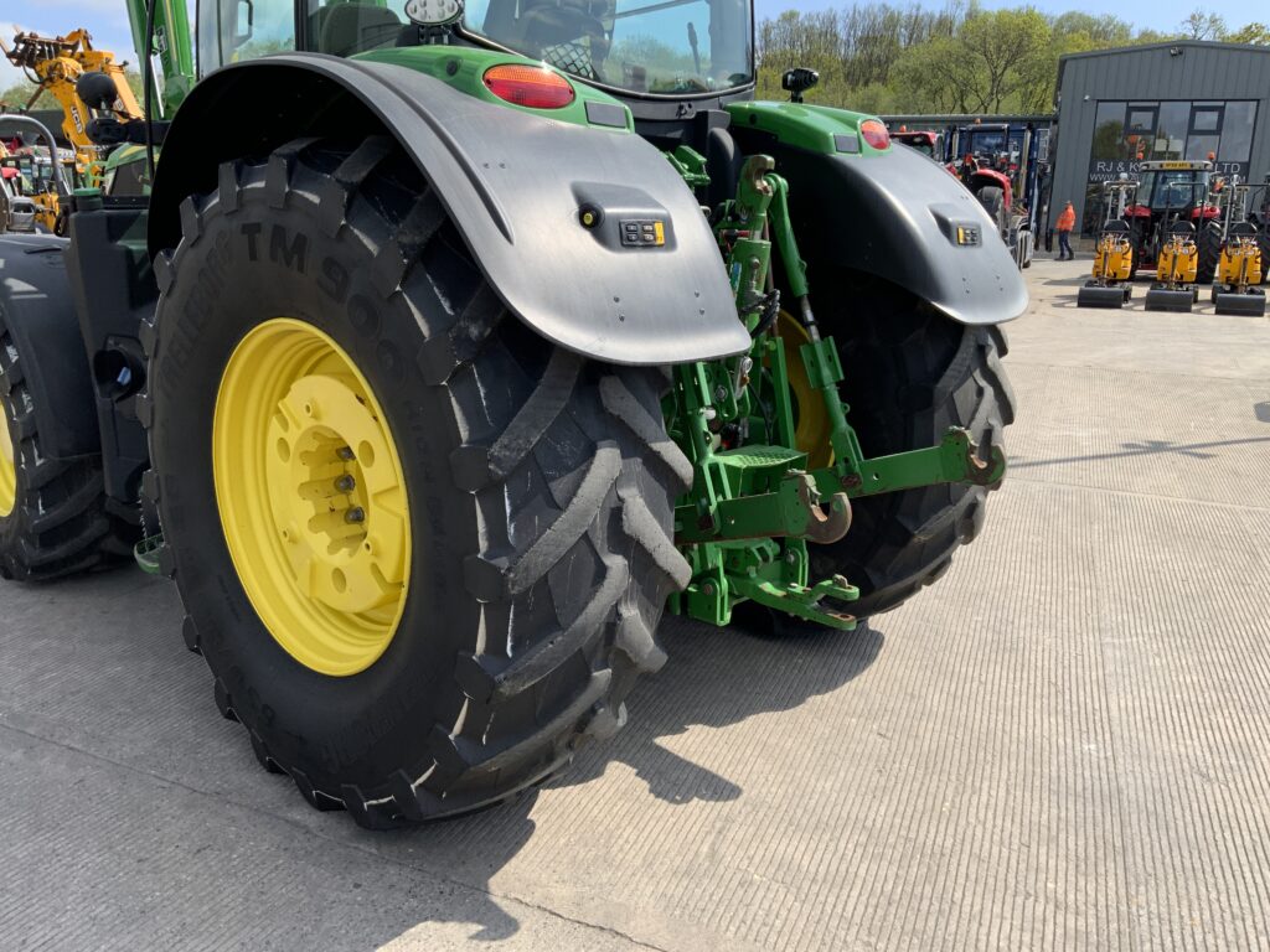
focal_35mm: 29
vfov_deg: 48.2
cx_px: 635
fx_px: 1064
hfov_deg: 61.7
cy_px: 476
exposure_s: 1/1250
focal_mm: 3
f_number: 1.8
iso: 16
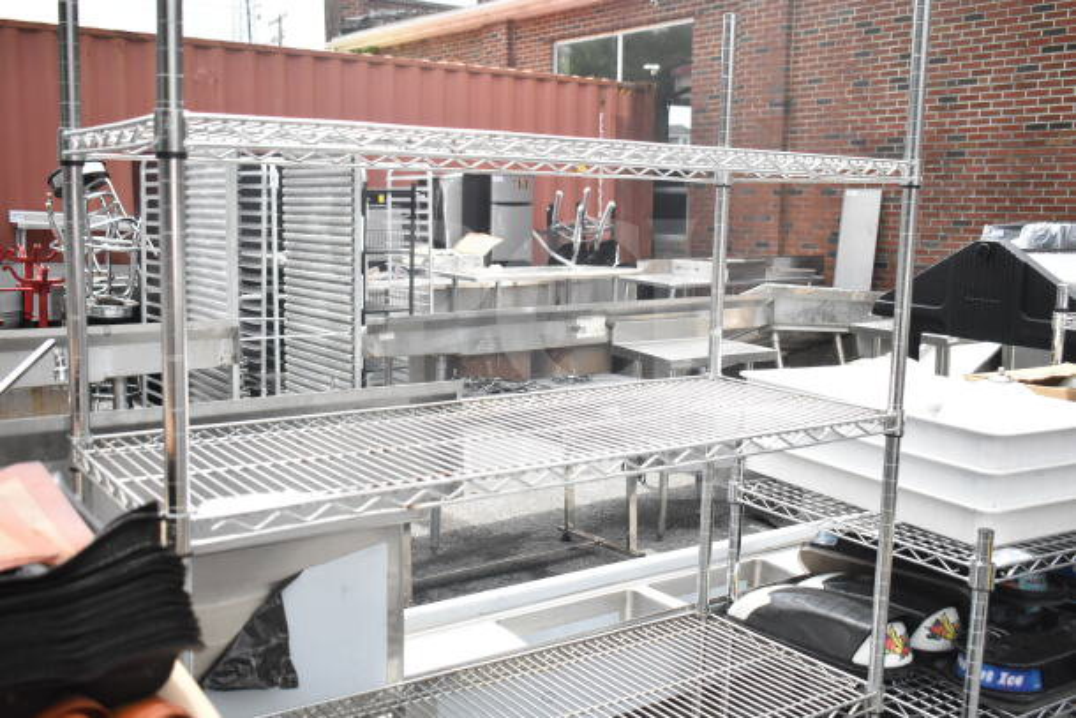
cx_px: 538
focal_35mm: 36
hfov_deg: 53.1
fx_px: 1076
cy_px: 359
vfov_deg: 36.9
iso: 1600
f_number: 4
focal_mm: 24
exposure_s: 1/4000
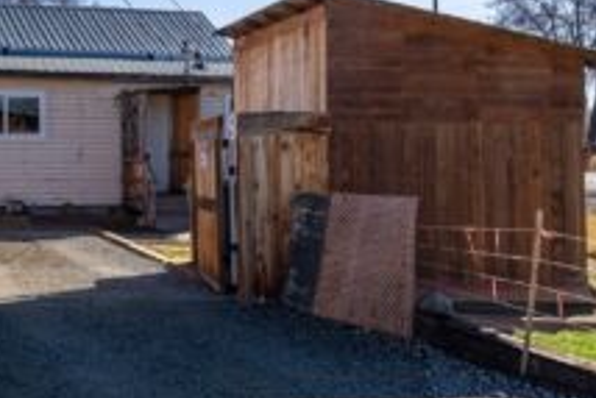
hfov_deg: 33.0
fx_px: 964
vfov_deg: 23.3
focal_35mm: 58
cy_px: 154
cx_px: 89
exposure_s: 1/5000
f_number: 13
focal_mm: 31.1
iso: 100
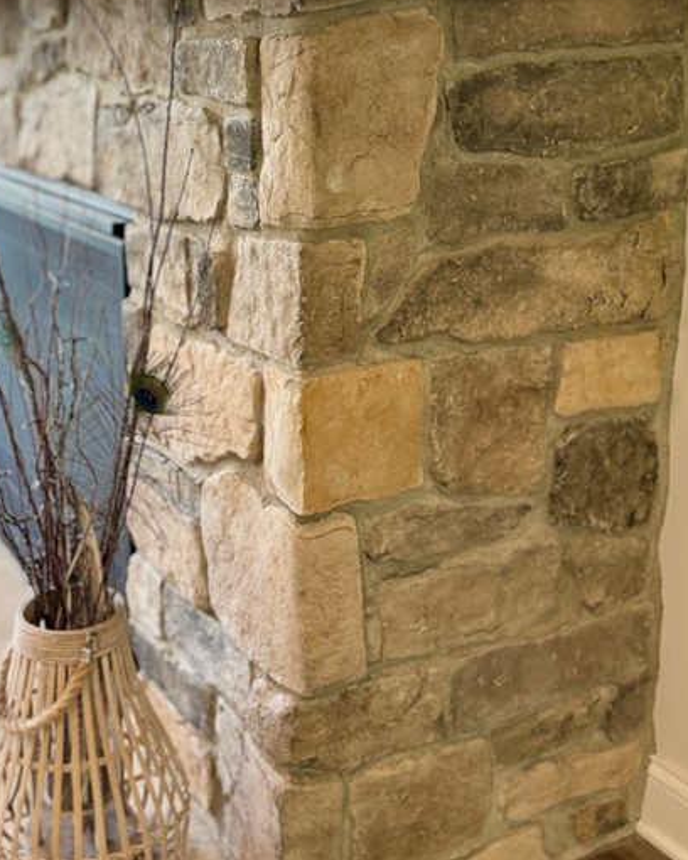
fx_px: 1196
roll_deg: +0.6
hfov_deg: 31.9
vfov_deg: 39.0
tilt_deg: -12.9
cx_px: 248
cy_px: 270
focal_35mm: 47
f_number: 1.78
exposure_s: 1/120
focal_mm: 6.76
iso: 200
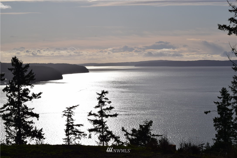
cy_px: 79
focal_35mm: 99
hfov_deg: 20.6
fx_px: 652
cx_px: 118
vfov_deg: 13.8
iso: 200
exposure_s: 1/1600
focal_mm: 66
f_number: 14
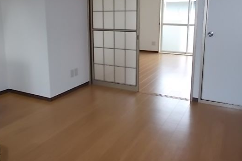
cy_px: 60
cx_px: 127
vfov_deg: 39.7
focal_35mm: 33
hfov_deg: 57.2
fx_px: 222
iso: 200
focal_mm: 4.6
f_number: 3.2
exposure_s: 1/25
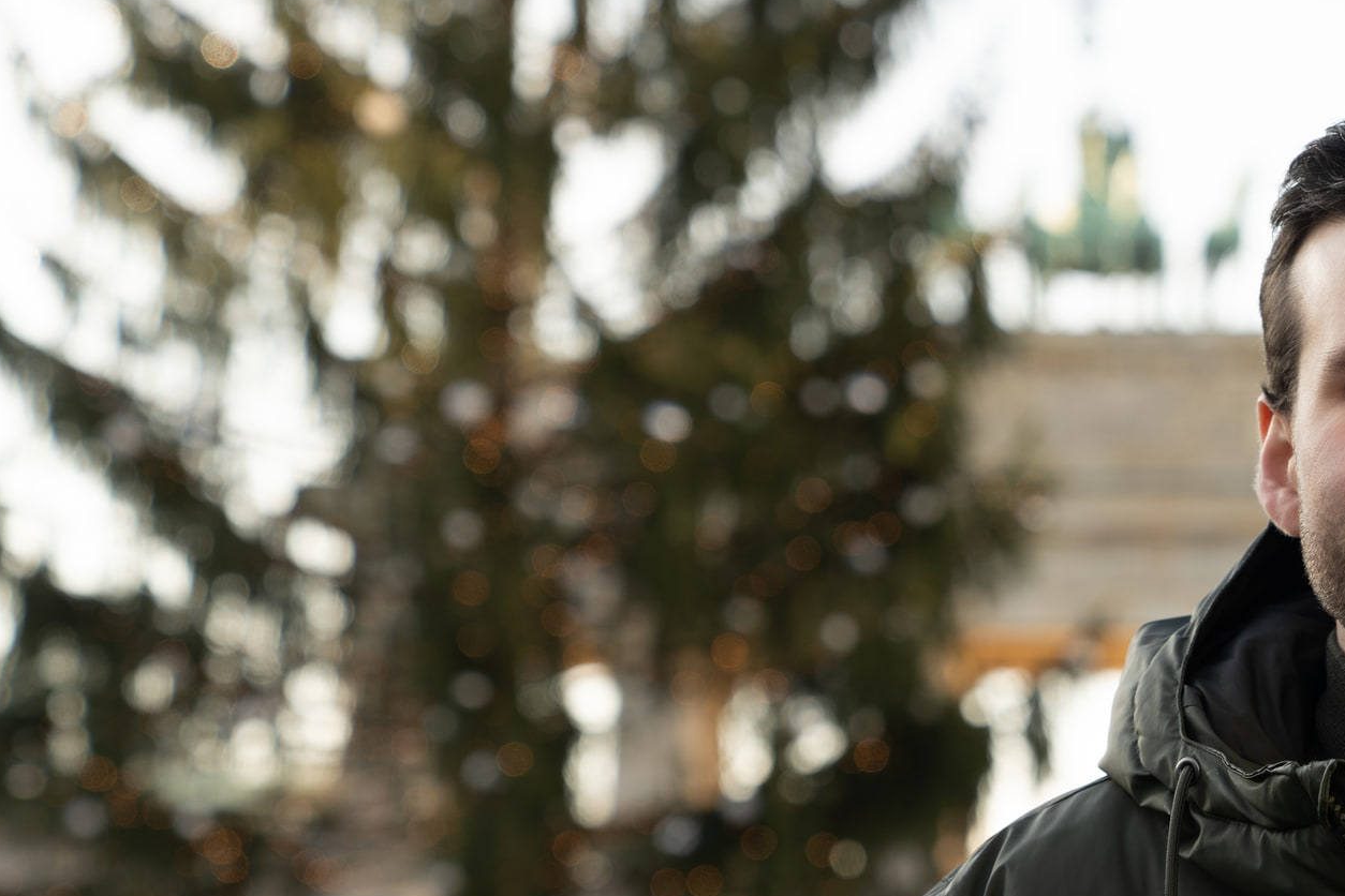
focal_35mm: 134
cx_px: 1267
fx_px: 5006
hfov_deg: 15.1
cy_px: 543
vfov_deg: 10.2
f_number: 4
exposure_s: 1/160
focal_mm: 70
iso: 100
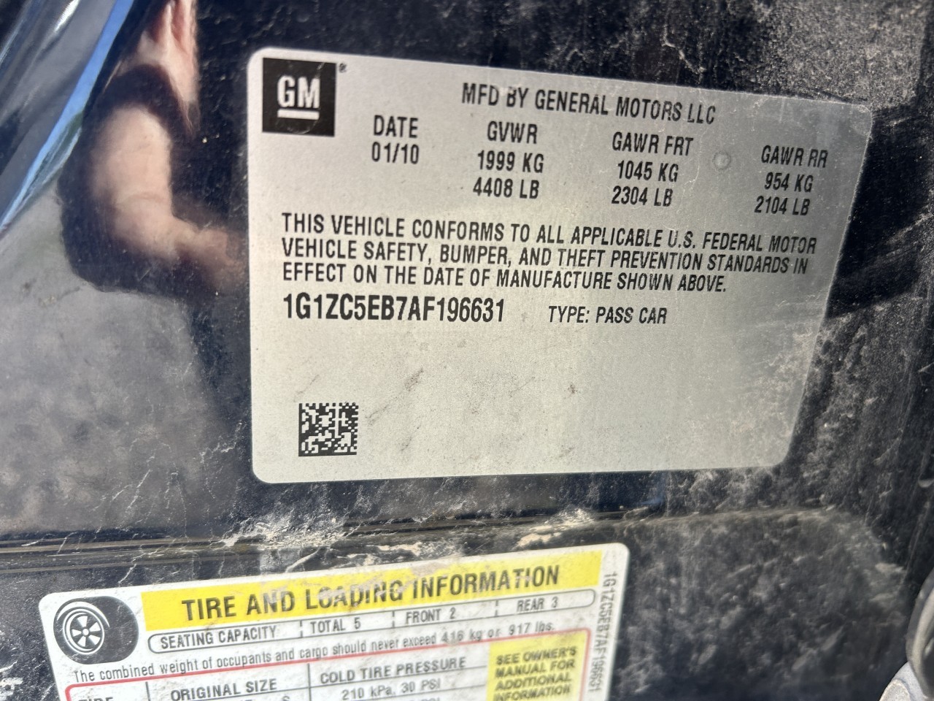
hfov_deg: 67.3
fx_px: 702
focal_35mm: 26
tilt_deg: -24.8
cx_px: 467
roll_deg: -5.0
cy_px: 350
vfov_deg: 53.1
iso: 50
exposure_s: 1/323
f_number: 1.5
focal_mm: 5.7
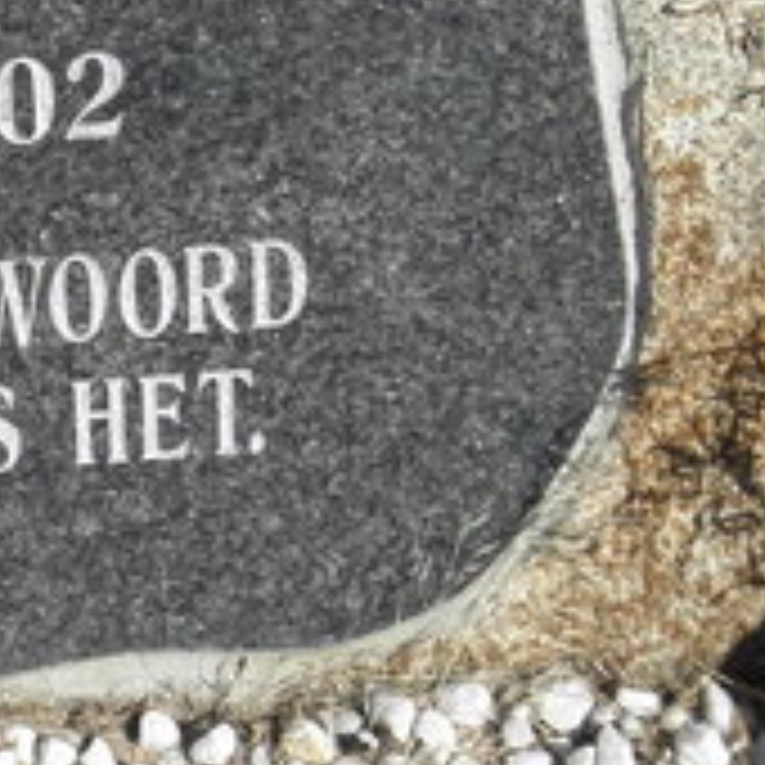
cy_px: -216
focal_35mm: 108
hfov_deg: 14.5
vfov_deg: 15.4
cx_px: -544
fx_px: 2700
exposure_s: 1/400
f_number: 5.6
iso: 64
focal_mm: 4.6
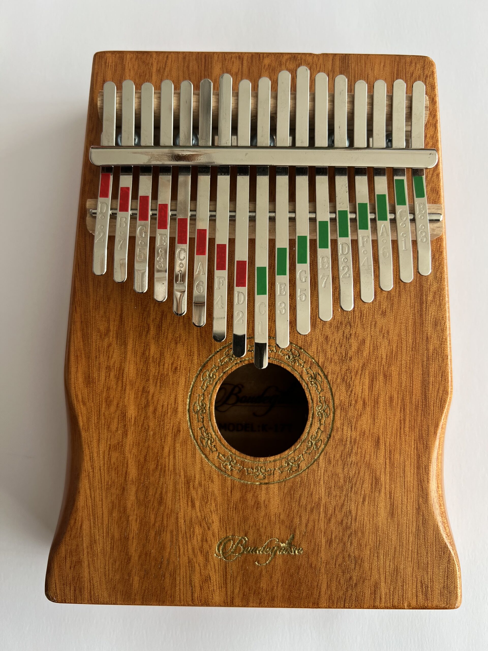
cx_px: 244
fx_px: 489
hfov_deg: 53.1
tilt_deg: -87.5
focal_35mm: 26
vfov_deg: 67.3
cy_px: 326
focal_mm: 5.7
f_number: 1.5
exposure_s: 1/140
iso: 32
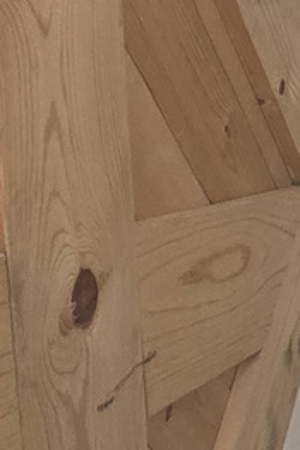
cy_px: -210
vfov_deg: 21.8
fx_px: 989
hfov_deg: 13.6
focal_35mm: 79
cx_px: 667
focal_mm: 2.2
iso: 250
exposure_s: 1/60
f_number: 2.2
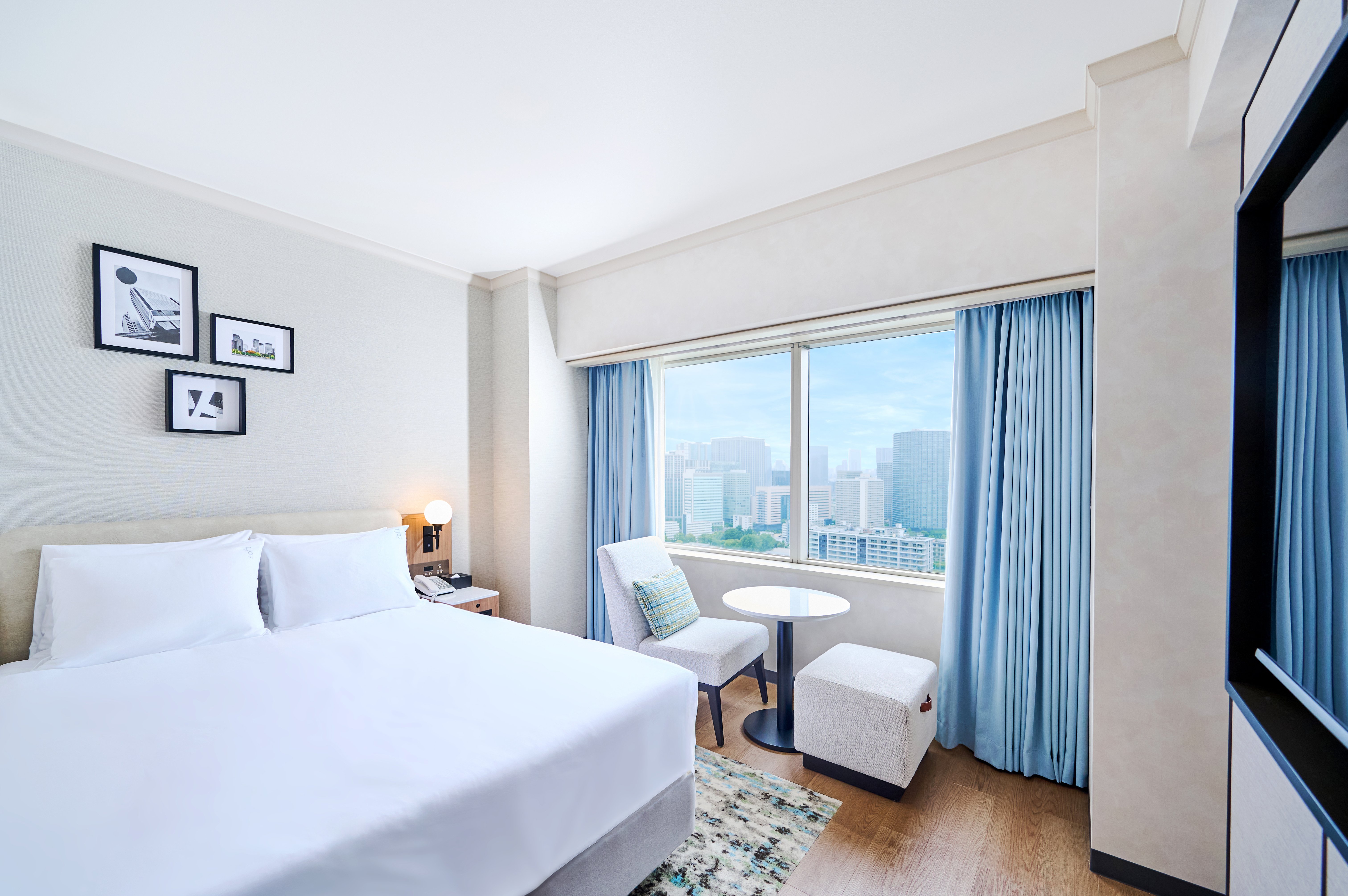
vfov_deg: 81.1
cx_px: 674
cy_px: 448
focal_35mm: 14
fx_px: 524
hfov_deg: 104.3
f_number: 5
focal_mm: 14
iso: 500
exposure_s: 1/100
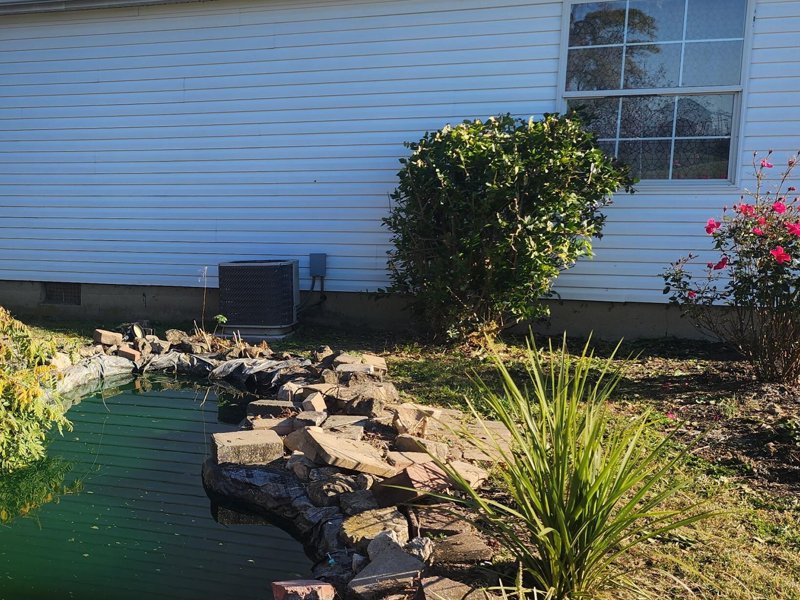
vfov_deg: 34.3
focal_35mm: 42
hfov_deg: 41.7
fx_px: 971
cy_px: 310
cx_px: 100
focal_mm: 6.4
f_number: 1.8
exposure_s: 1/505
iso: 12
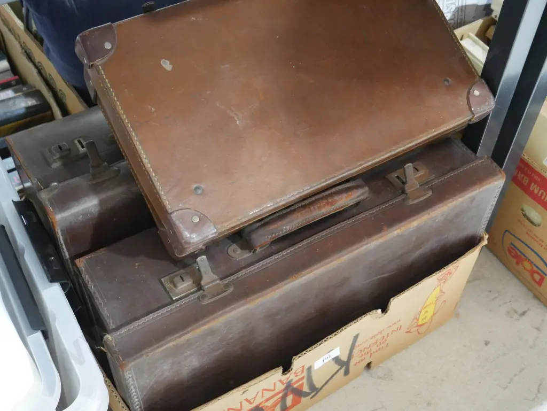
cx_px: 274
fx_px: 727
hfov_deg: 41.2
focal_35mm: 46
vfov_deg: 31.5
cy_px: 206
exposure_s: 1/25
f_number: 5.1
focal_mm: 23
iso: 3200
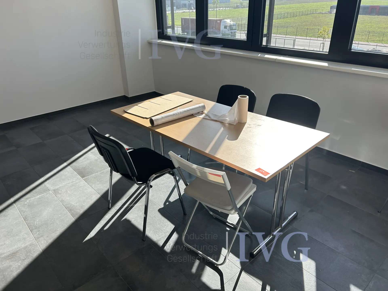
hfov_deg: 67.3
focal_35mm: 26
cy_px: 146
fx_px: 291
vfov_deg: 53.1
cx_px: 194
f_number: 1.5
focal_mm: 5.7
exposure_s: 1/833
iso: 50
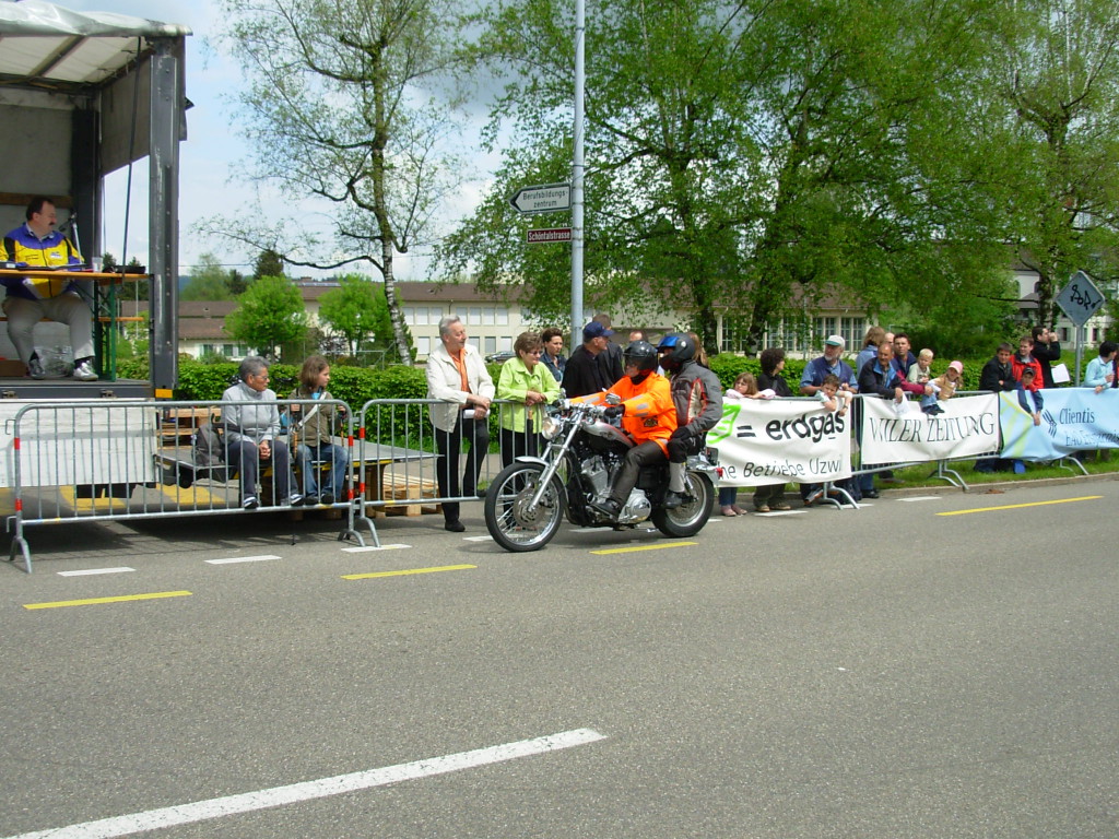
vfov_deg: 37.7
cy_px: 420
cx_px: 560
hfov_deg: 49.0
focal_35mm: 38
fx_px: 1228
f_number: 2.9
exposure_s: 1/861
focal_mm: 6.3
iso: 50
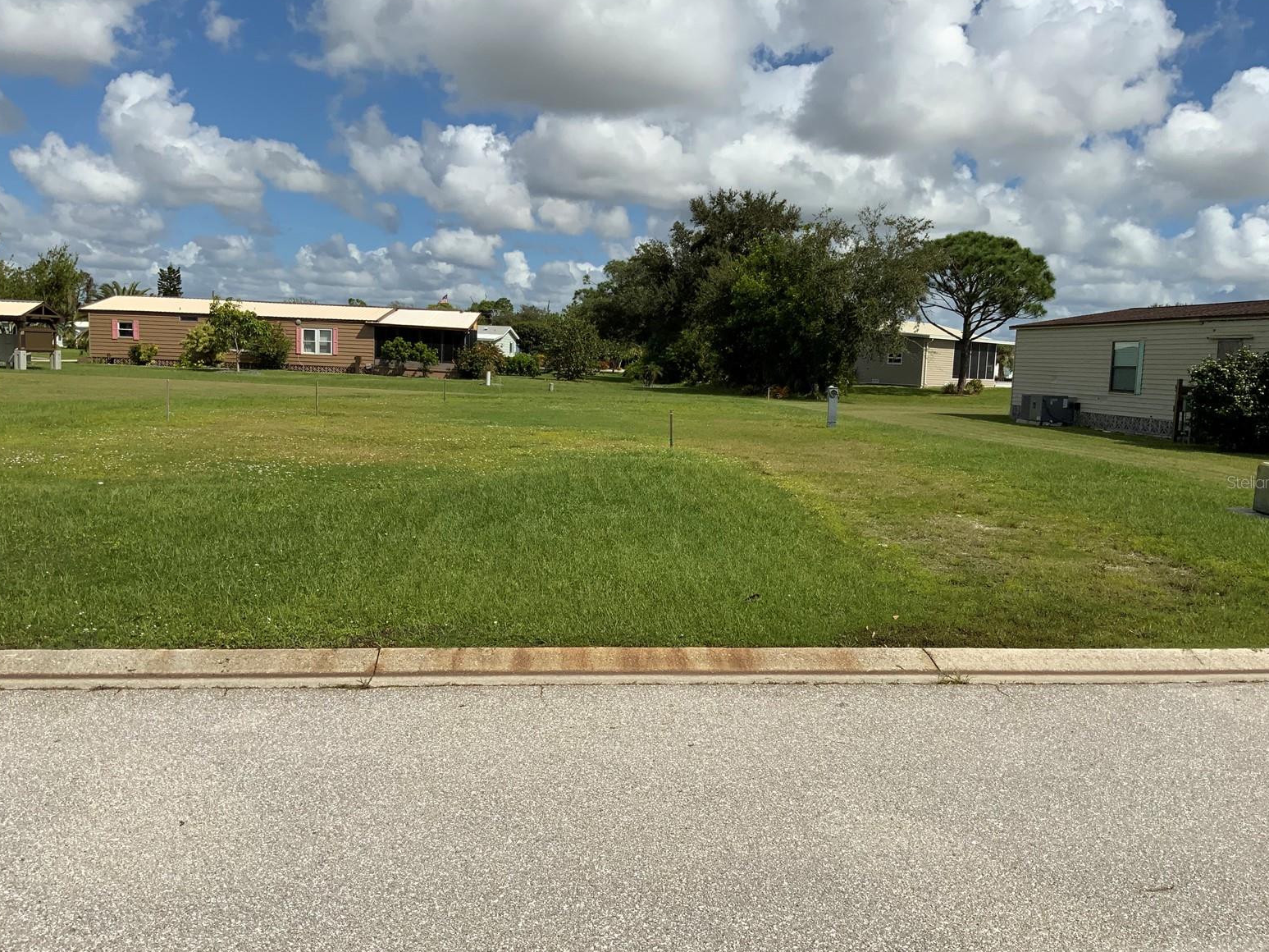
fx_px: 1100
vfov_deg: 46.8
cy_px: 482
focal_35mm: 30
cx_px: 648
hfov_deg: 60.0
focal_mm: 3
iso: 20
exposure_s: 1/4405
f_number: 1.8
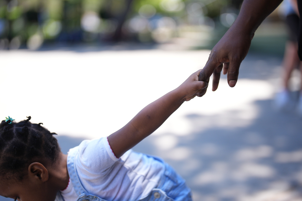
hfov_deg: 39.6
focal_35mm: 50
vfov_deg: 27.0
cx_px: 151
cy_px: 100
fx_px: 419
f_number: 1.2
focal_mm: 50
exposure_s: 1/4000
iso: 320
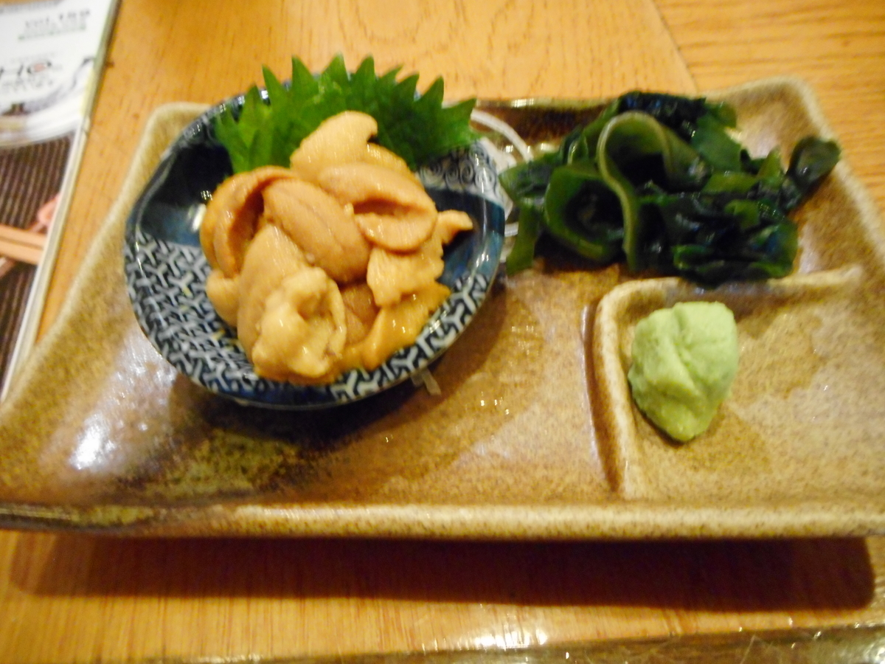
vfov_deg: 54.9
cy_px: 332
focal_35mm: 25
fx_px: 639
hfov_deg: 69.4
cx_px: 442
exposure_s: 1/4
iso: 800
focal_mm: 4.5
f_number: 3.7
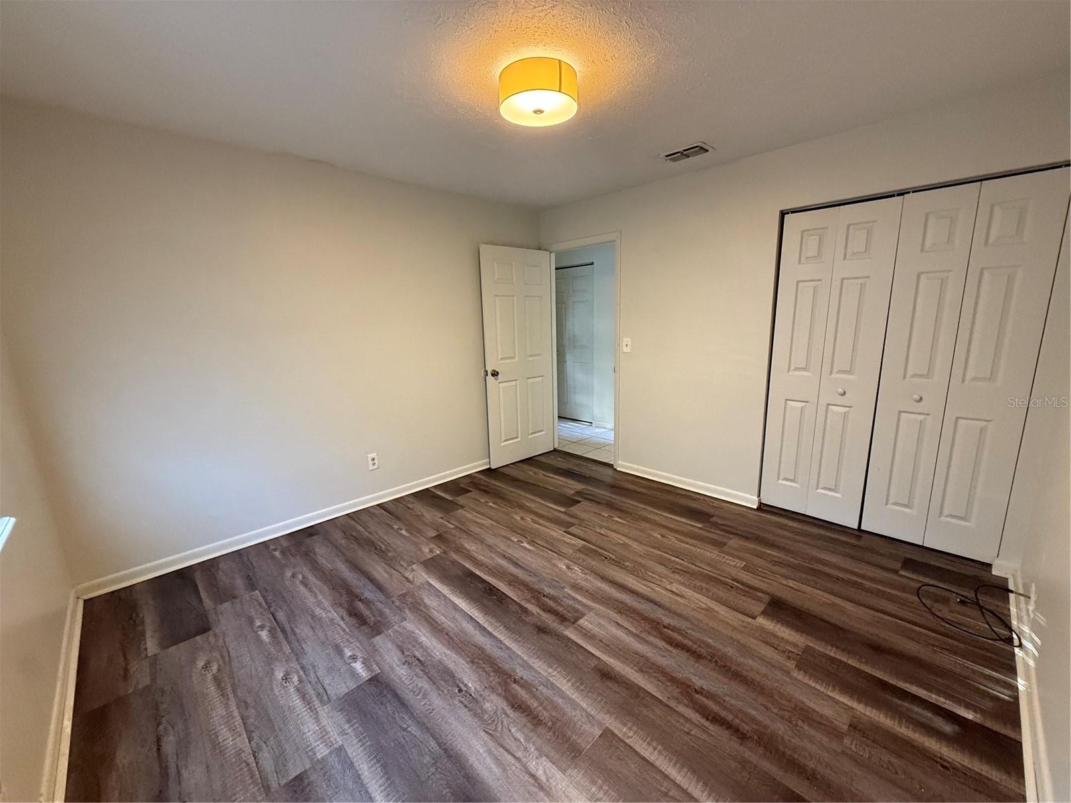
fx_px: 433
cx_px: 536
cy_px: 402
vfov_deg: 85.7
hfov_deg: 102.1
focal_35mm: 14
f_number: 2.2
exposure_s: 1/60
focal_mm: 2.22
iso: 500
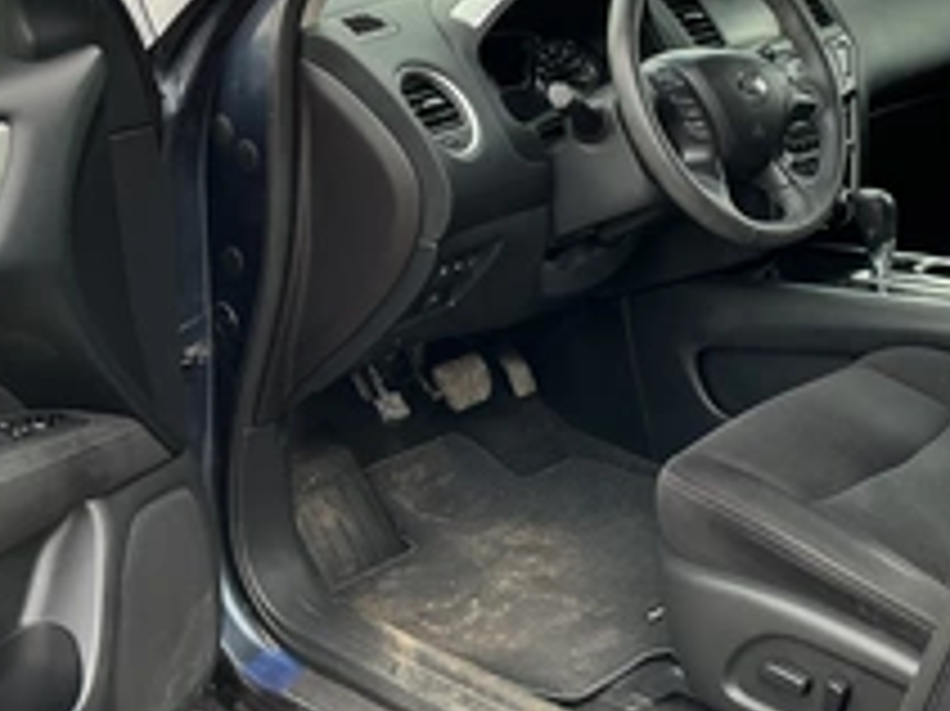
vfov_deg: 27.3
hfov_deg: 35.9
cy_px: 225
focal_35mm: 53
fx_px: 1454
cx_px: 617
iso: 20
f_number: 1.8
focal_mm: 3
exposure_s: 1/141
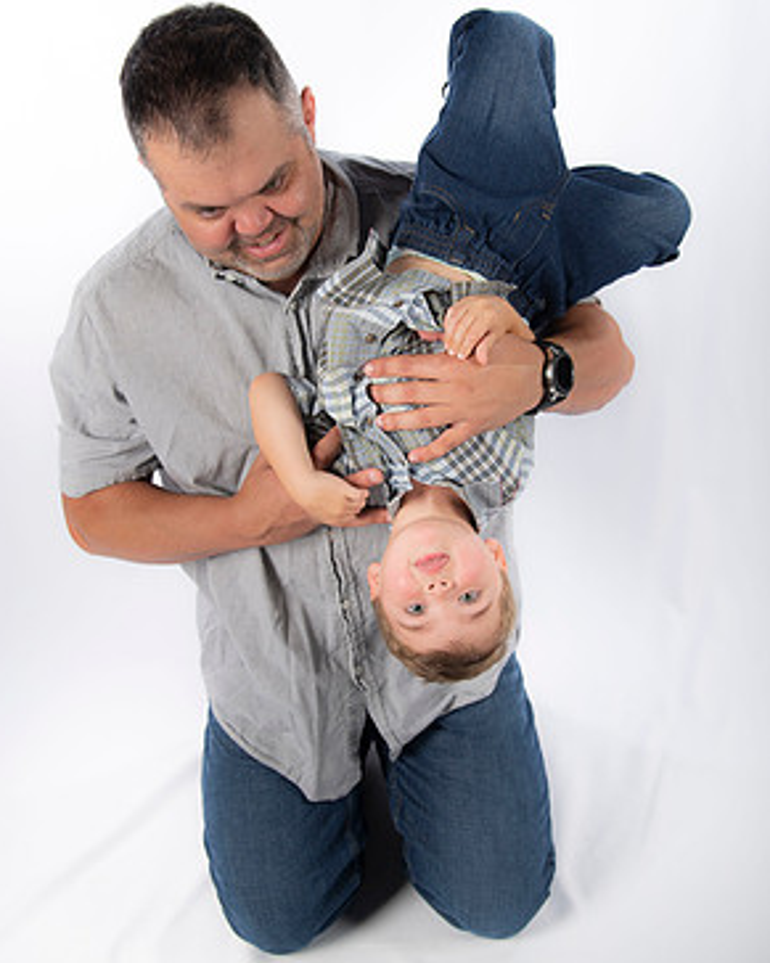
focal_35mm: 44
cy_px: 484
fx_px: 1254
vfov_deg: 42.0
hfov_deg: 34.1
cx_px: 380
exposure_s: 1/200
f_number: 5.6
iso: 100
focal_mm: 38
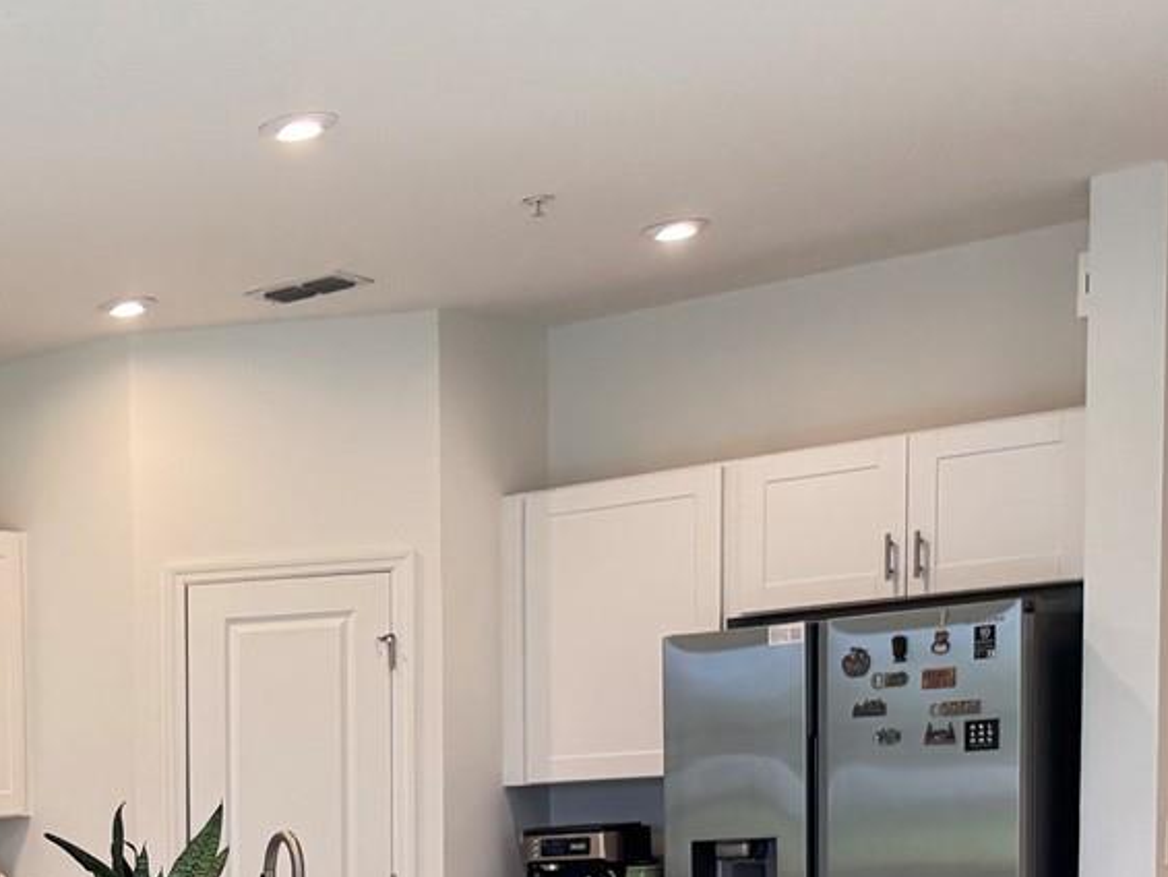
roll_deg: +3.4
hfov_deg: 23.9
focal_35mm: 68
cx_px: -469
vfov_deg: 20.0
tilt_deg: -7.7
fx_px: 2295
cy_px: 1102
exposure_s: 1/120
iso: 160
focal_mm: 6.76
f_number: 1.78
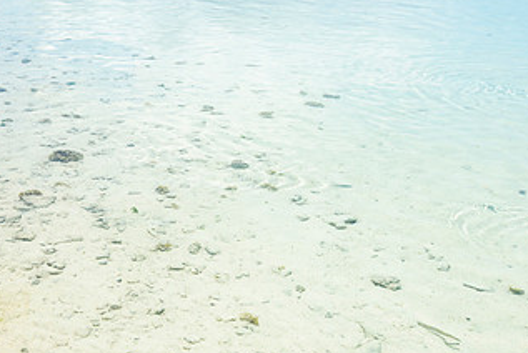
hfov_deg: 39.8
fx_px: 705
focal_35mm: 48
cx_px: 121
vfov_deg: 27.7
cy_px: 89
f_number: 8
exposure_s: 1/250
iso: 100
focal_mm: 24
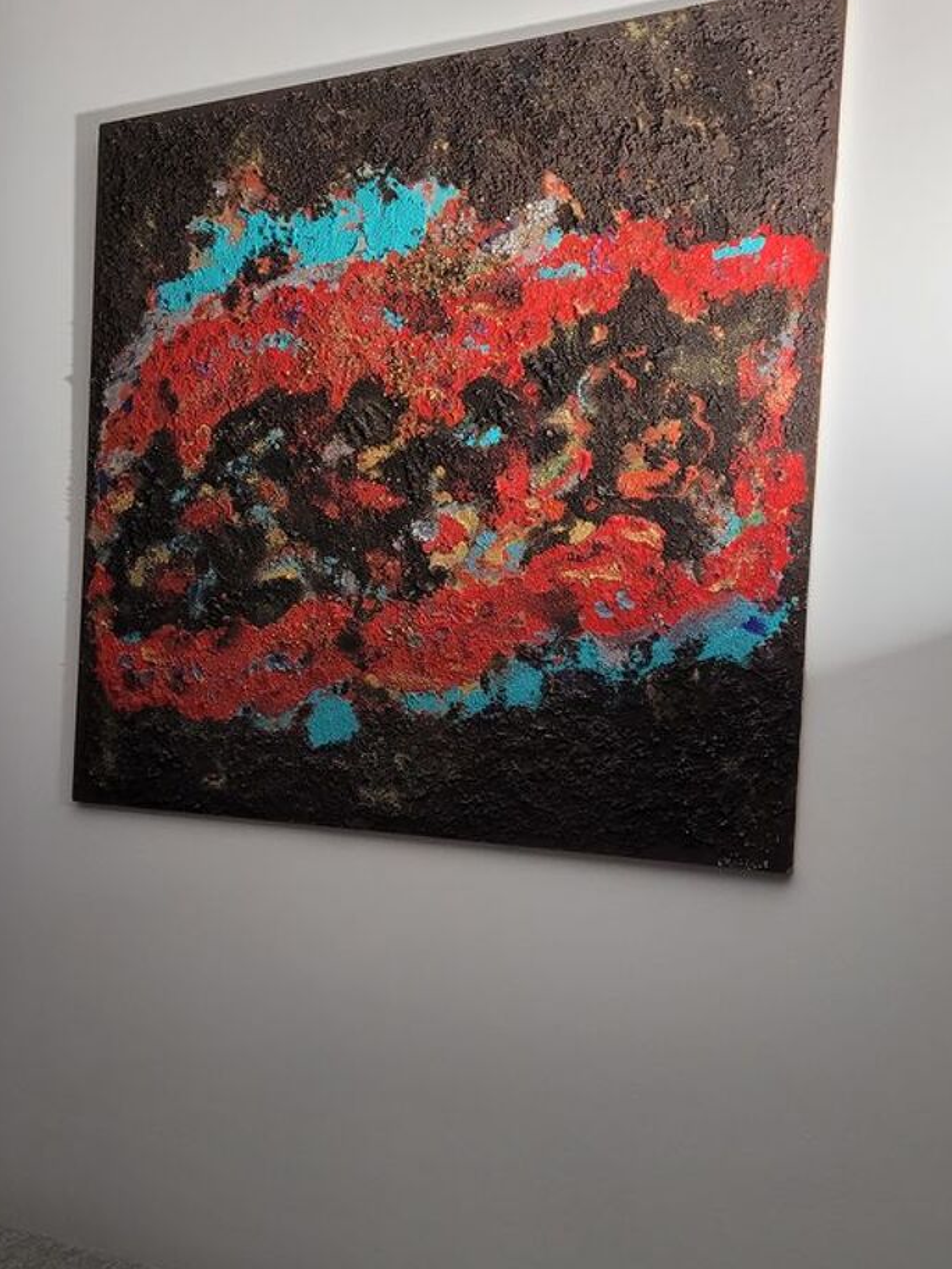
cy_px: 749
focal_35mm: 38
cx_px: 369
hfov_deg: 37.5
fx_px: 1393
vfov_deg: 48.7
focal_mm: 5.4
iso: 320
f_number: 1.8
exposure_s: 1/50
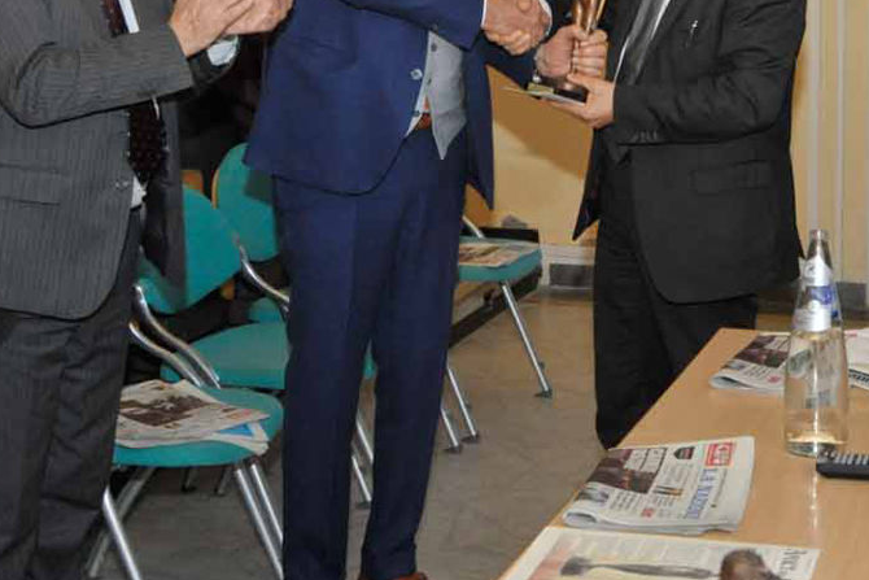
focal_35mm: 86
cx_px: 636
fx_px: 2076
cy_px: -6
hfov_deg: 23.4
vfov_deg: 15.6
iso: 2500
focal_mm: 40
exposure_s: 1/60
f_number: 9
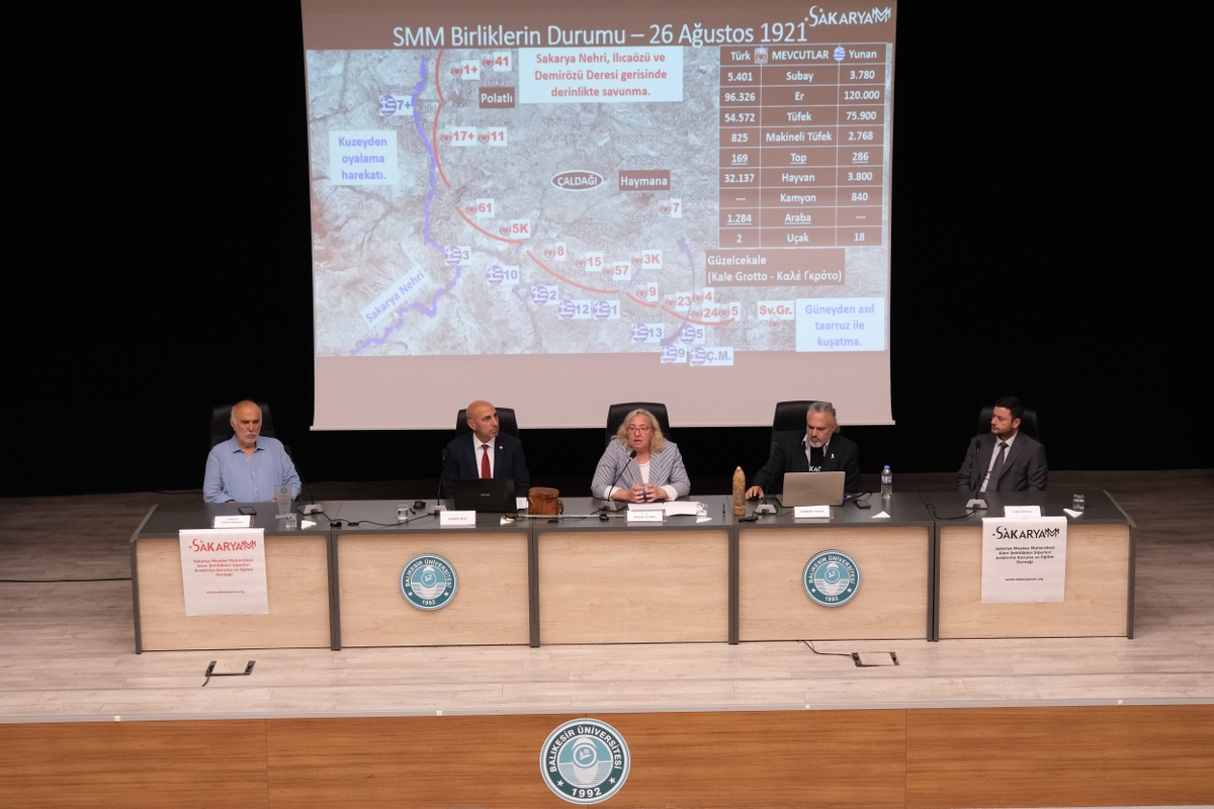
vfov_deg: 20.3
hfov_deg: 30.1
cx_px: 607
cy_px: 404
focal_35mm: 67
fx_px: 2259
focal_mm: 44.7
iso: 1600
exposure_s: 1/34
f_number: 4
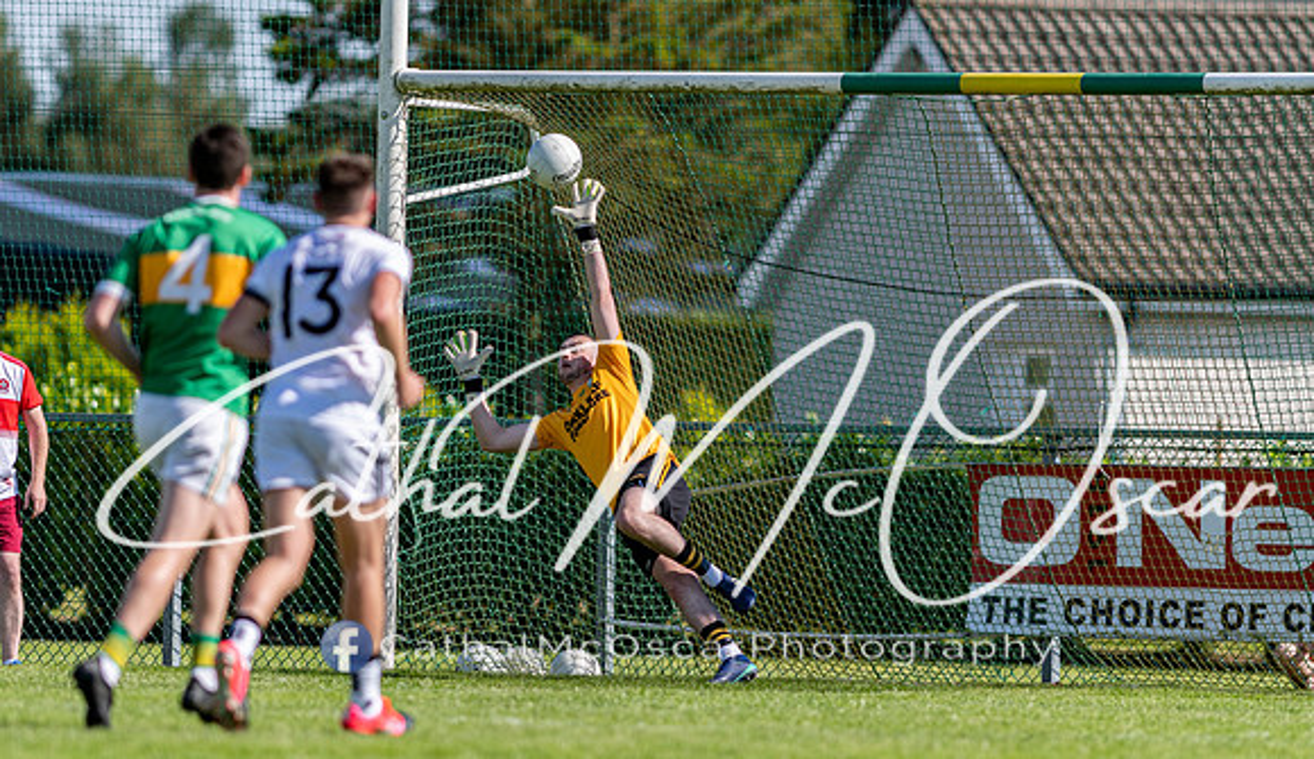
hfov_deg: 4.4
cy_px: 399
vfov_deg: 2.6
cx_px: 661
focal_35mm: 484
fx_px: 16968
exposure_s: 1/2500
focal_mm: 300
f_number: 2.8
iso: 140
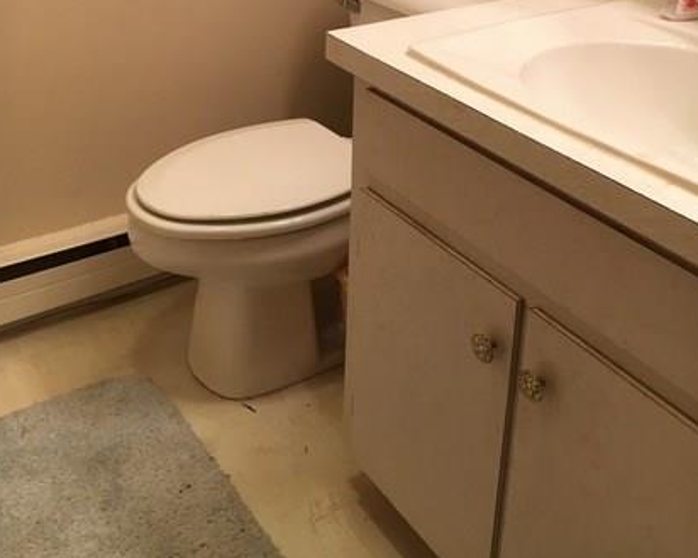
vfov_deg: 32.7
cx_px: 342
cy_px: 76
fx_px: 908
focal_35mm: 44
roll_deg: -2.3
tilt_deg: -22.9
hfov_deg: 42.0
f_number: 2.2
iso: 50
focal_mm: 4.15
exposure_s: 1/30
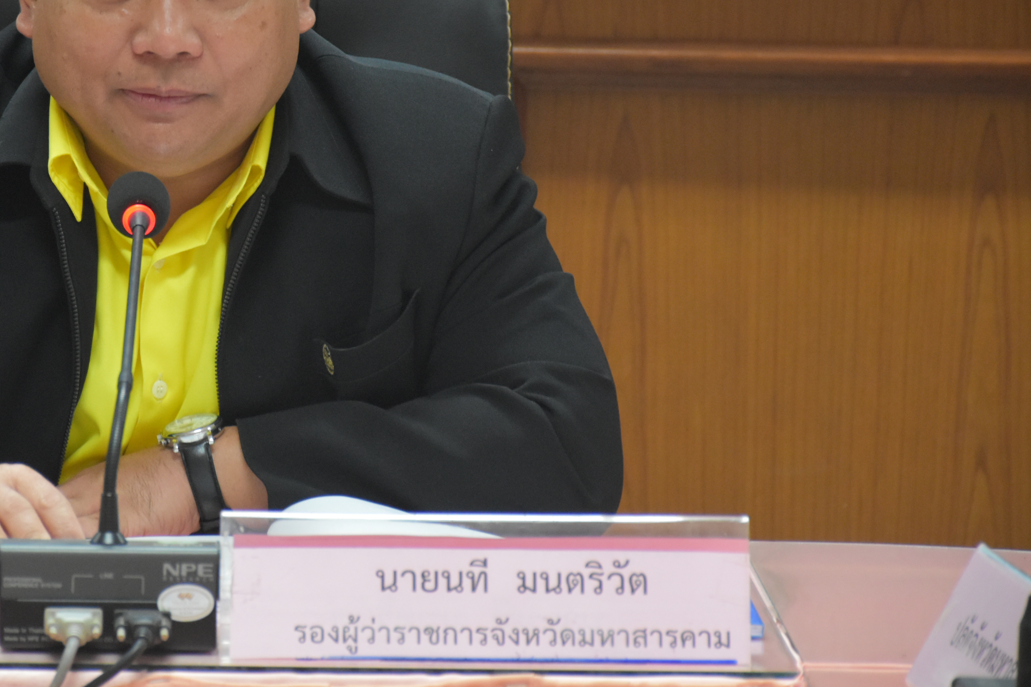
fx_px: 7589
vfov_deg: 5.2
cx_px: 225
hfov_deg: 7.8
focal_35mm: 265
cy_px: 184
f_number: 5.6
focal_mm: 112
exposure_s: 1/60
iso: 2500
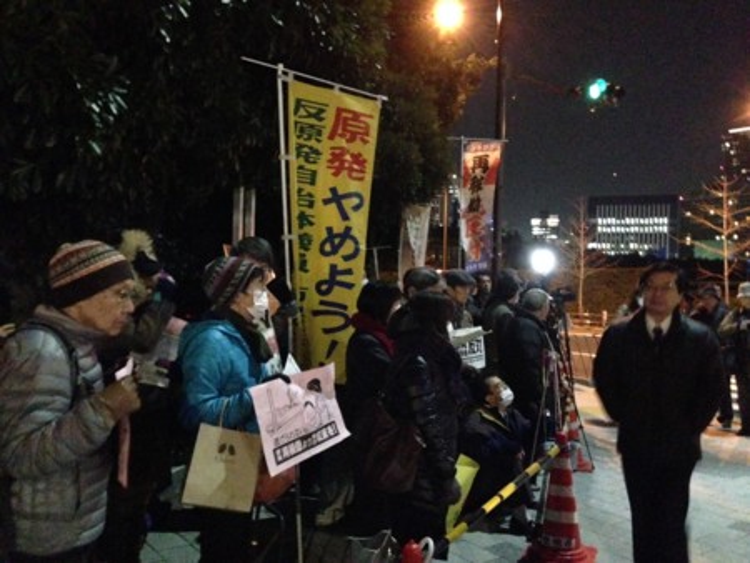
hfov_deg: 29.4
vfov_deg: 22.3
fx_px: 1431
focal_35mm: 66
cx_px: 375
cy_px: 282
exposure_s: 1/15
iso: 2000
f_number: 2.4
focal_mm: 4.12
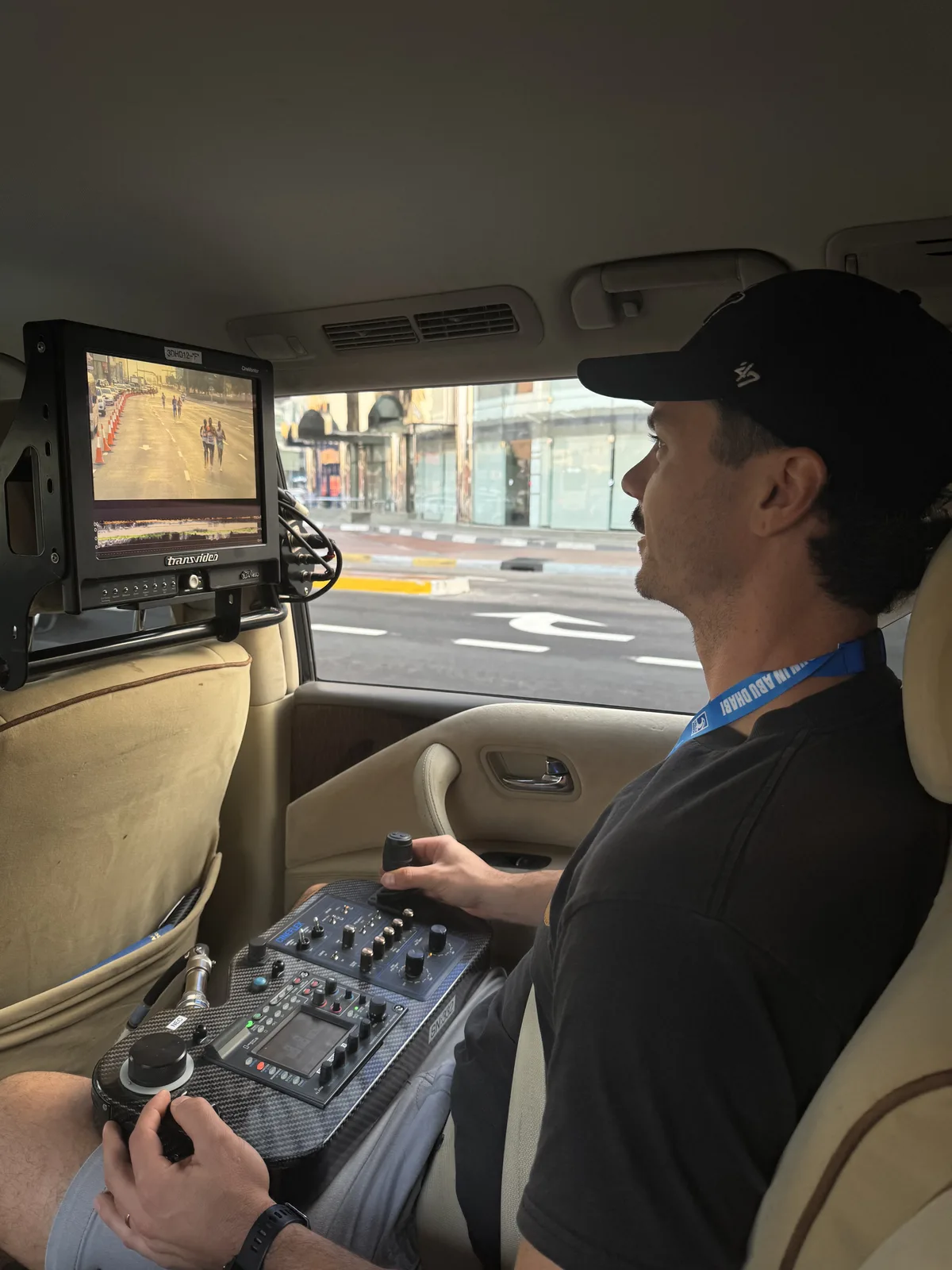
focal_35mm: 24
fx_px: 880
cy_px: 635
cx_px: 476
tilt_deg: -7.3
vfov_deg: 71.6
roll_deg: +0.7
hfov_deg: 56.8
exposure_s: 1/183
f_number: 1.78
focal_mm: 6.76
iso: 64
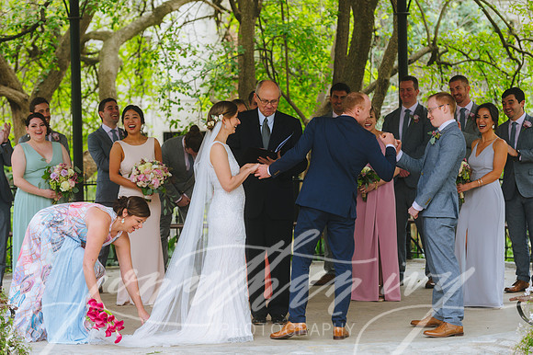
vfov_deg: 12.4
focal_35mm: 110
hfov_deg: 18.6
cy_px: 178
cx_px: 266
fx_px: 1628
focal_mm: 110
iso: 400
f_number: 2.8
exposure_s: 1/400
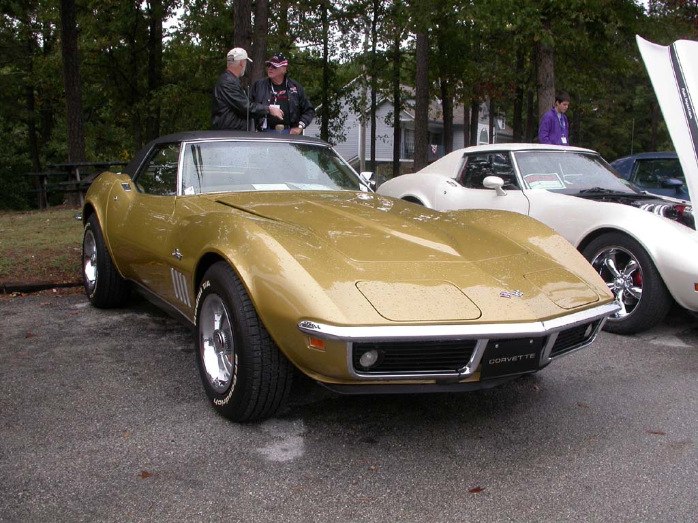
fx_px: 766
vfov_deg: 37.7
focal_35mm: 38
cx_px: 349
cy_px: 262
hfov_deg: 49.0
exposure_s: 1/136
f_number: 5.3
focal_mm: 7.85
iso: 100
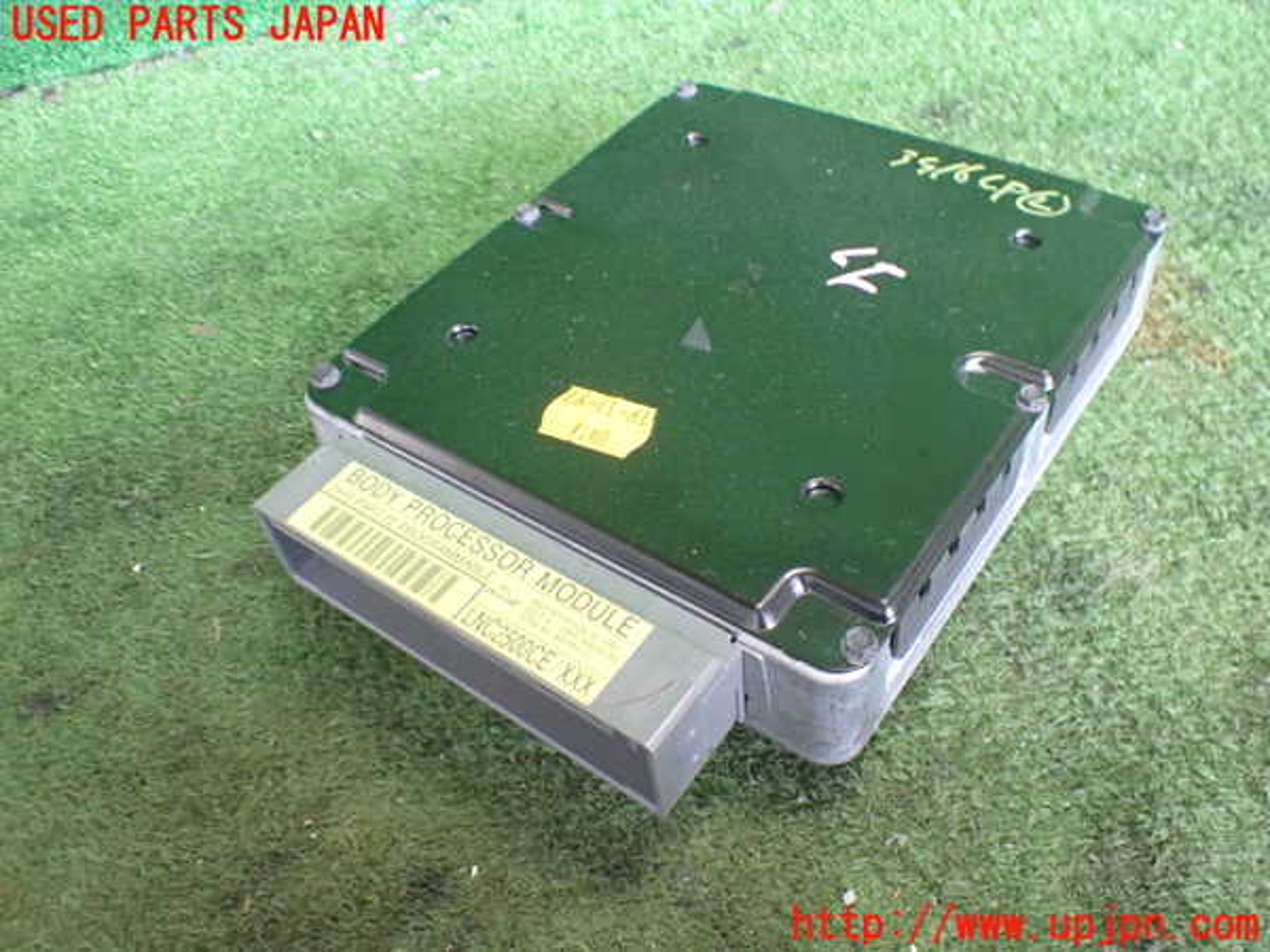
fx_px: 1101
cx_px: 635
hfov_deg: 60.0
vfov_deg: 46.8
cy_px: 476
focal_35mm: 30
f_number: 2.3
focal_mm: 5.4
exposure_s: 1/80
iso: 800
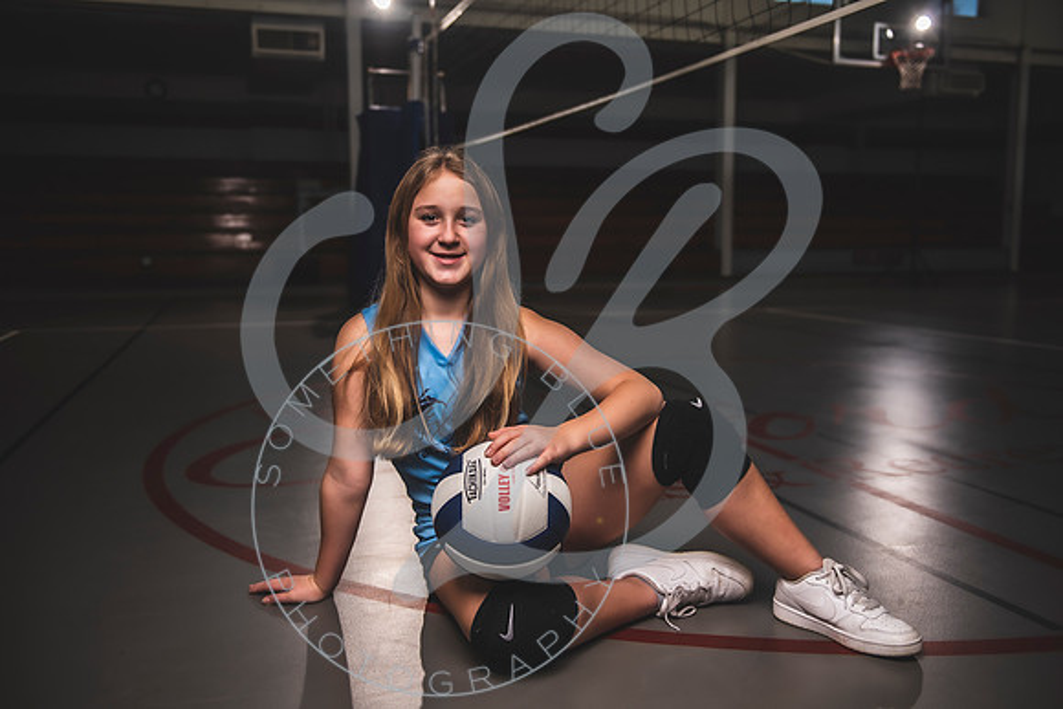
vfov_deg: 40.6
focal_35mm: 32
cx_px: 527
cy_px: 355
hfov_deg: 58.0
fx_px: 959
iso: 200
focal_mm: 32
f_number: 2.8
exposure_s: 1/400
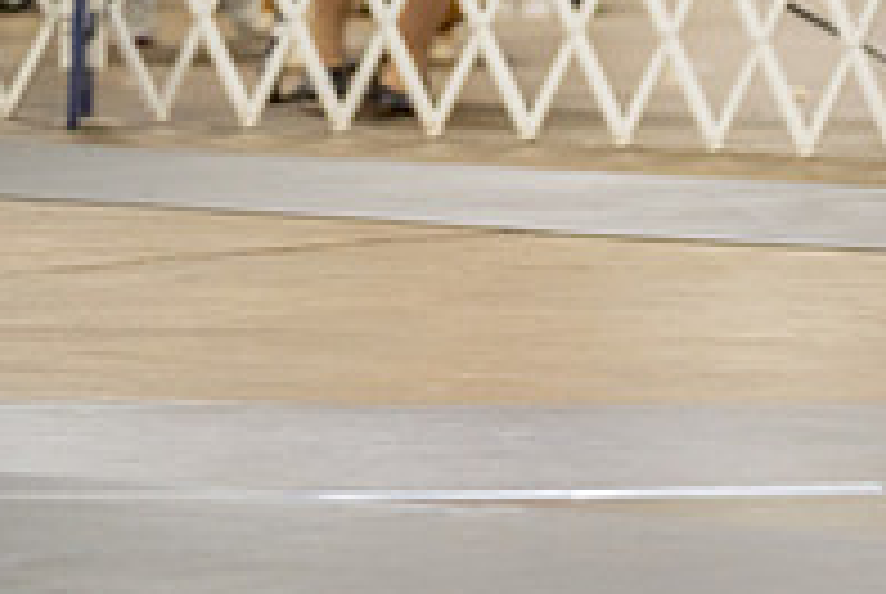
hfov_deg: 5.0
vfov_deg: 3.3
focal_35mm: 412
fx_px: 10155
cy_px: 20
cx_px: 904
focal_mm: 140
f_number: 2.8
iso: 2000
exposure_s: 1/160
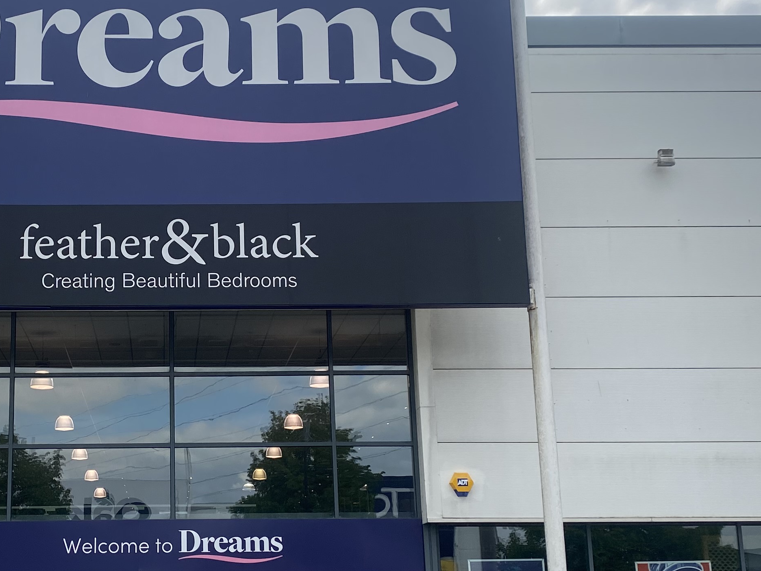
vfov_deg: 26.0
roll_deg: -0.2
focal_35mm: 56
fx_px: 1231
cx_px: 170
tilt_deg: +12.2
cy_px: 351
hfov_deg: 33.5
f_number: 1.8
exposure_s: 1/2028
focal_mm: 4.25
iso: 32
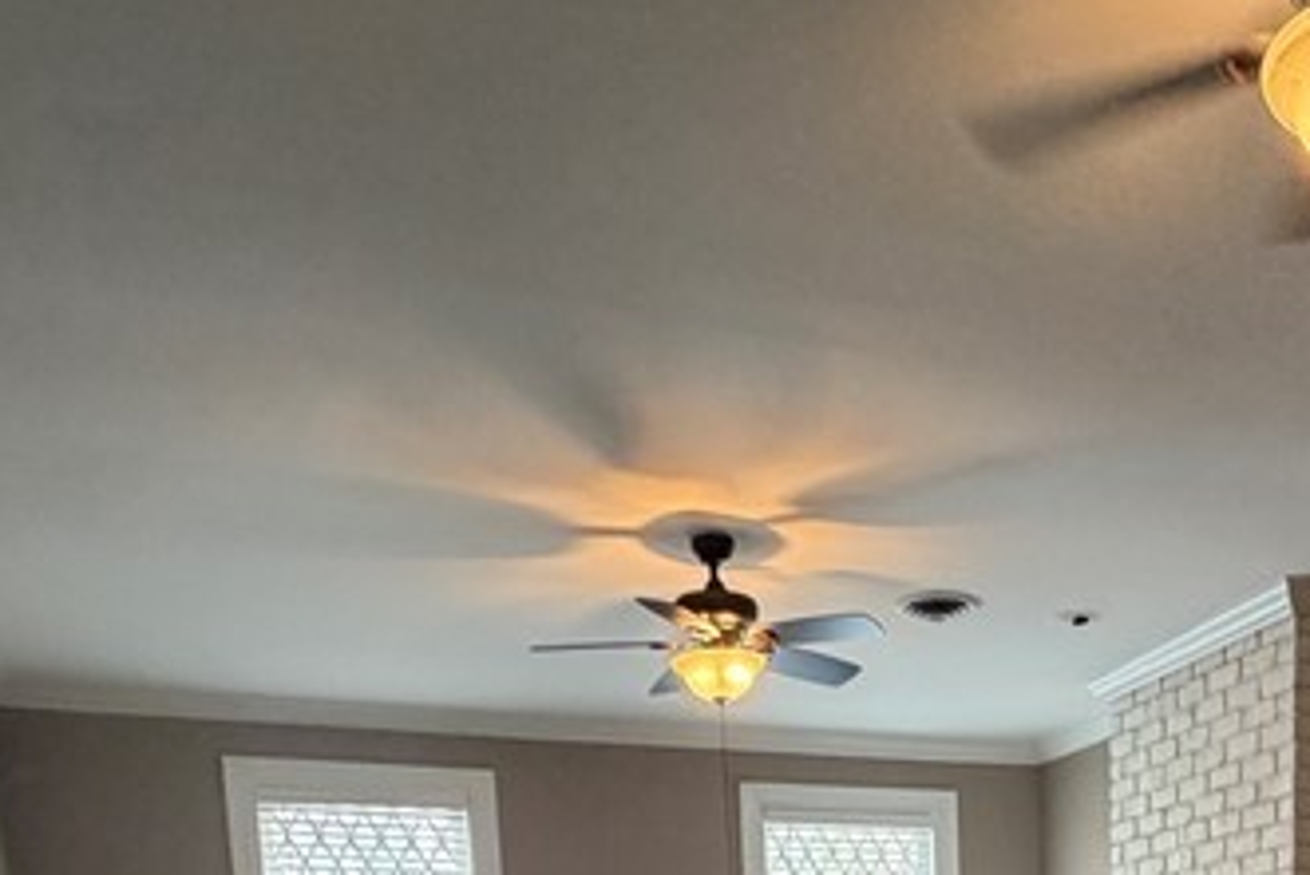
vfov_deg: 22.9
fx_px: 1638
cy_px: 1386
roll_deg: +1.5
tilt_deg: -11.1
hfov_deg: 42.2
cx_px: 993
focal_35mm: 45
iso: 250
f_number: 2.2
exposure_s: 1/60
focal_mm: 2.22
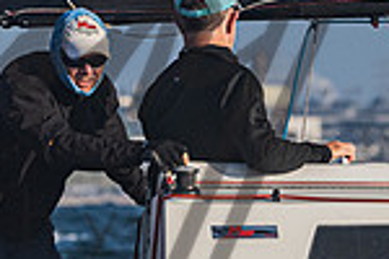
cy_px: -95
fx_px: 11323
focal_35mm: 1048
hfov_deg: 2.0
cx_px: -19
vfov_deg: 1.3
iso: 400
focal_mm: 210
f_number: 6.3
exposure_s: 1/3200
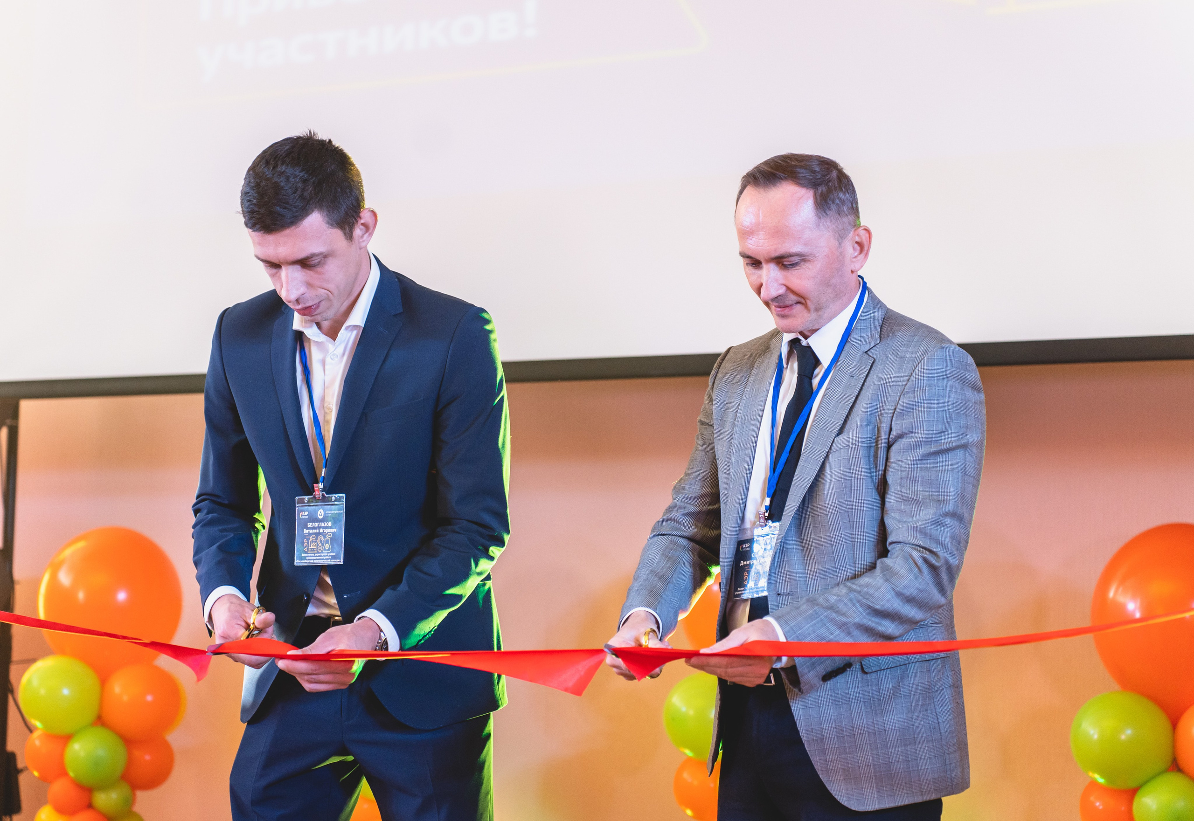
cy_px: 421
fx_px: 2531
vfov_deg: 18.4
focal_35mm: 76
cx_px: 564
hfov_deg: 26.5
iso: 1000
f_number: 2.8
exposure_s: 1/160
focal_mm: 69
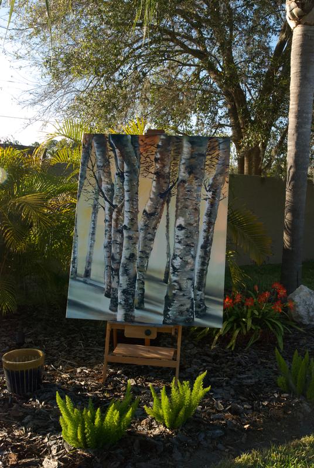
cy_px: 234
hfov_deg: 34.3
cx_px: 157
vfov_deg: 49.5
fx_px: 508
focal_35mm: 39
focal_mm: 26
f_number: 11
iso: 1600
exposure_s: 1/400
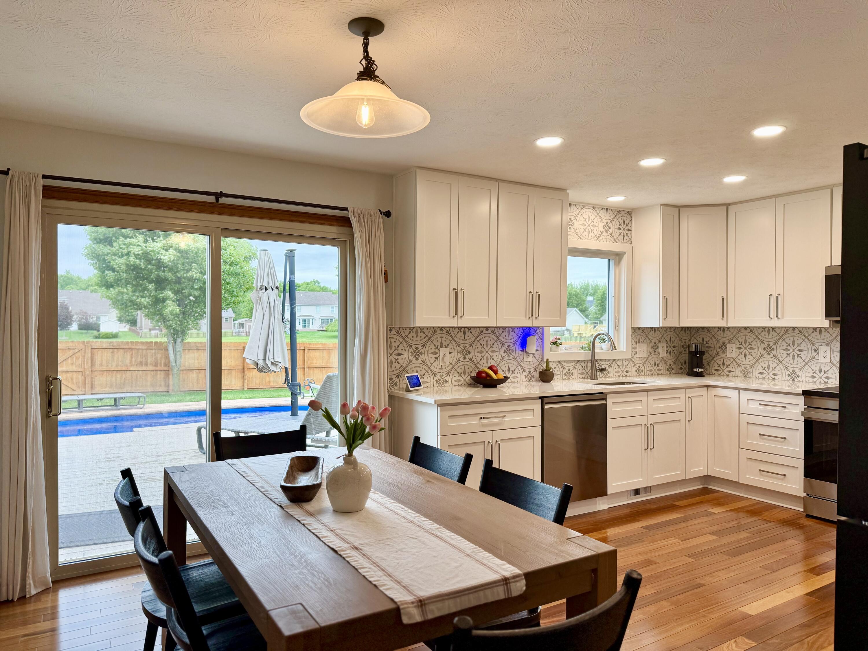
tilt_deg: -0.1
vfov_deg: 56.8
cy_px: 326
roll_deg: -0.4
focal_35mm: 24
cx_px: 434
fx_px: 602
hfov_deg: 71.6
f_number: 1.78
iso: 125
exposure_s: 1/237
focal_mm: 6.76
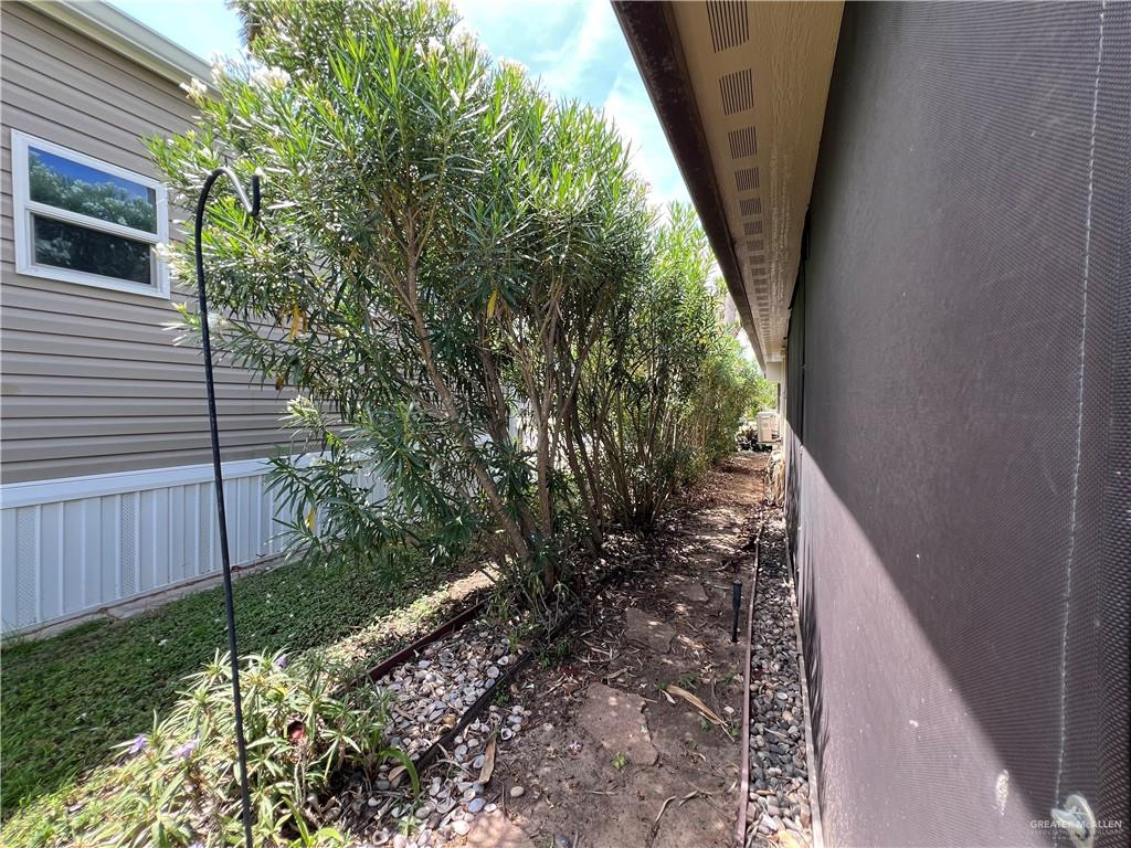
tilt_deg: -2.8
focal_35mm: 13
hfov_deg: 106.2
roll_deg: -0.3
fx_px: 425
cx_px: 566
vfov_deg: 89.9
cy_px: 424
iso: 32
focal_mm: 1.57
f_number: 1.8
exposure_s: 1/152
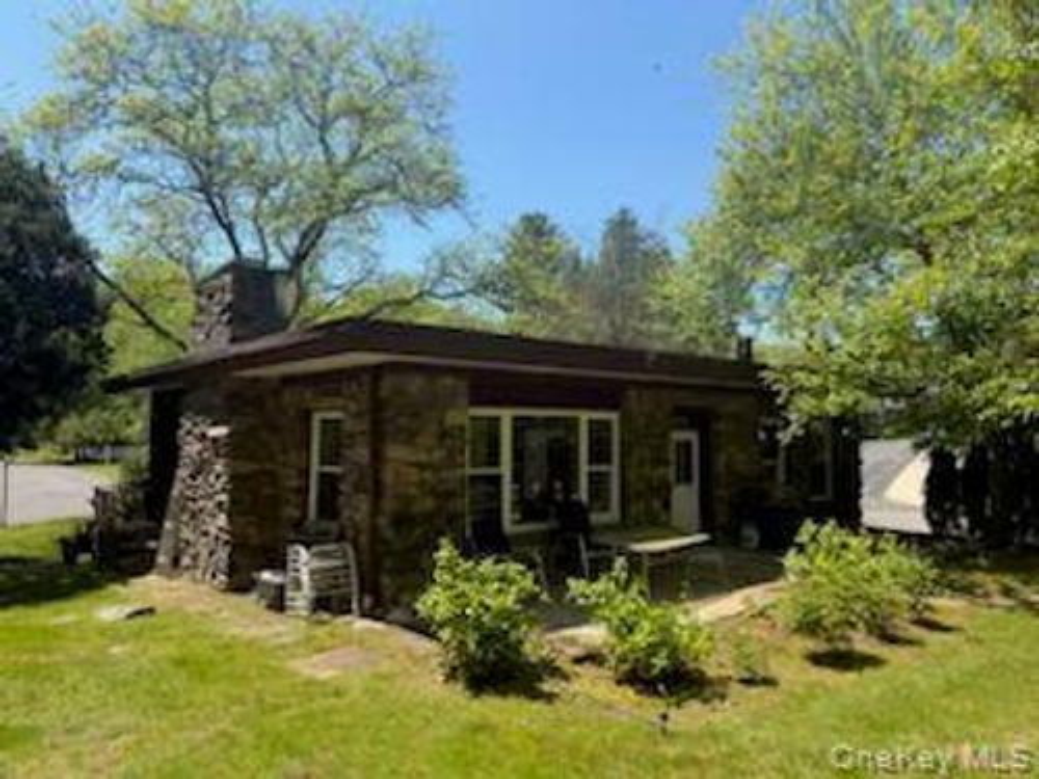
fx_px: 720
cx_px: 520
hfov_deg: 71.6
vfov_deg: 56.8
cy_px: 390
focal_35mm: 24
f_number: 1.78
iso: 80
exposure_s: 1/2299
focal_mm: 6.76
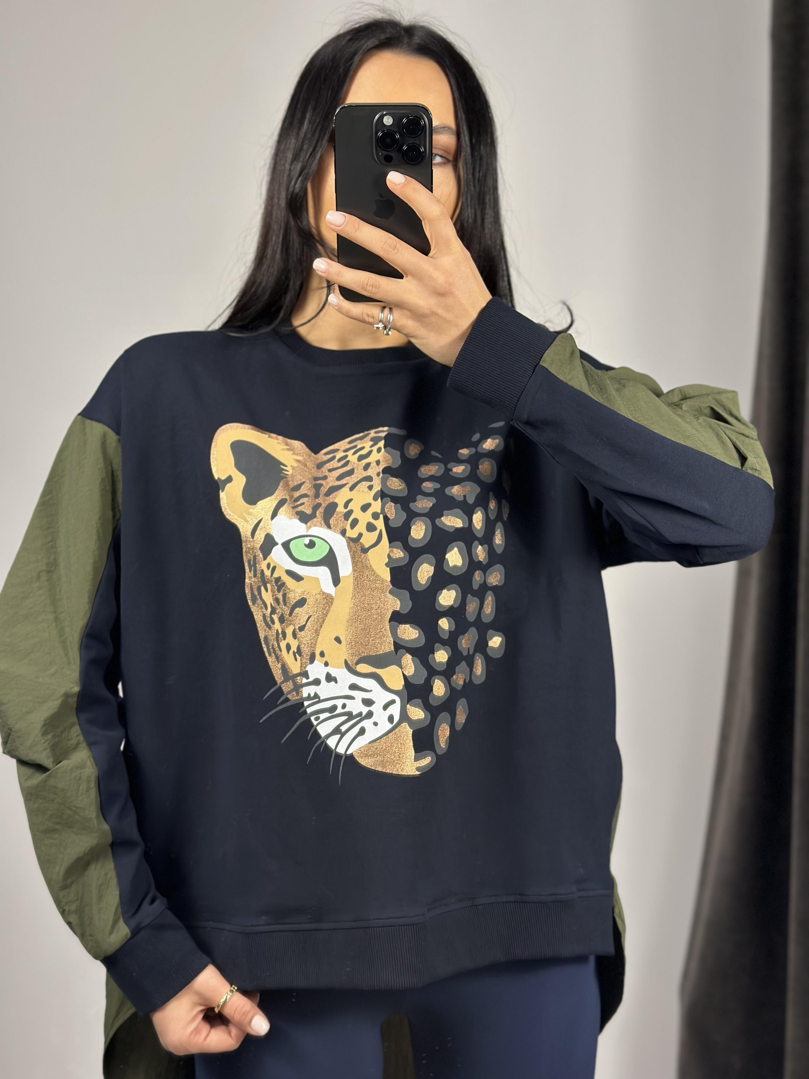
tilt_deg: -28.7
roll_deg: +0.6
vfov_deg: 39.7
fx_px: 1496
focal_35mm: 48
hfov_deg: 30.3
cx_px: 404
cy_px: 540
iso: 125
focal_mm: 6.86
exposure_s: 1/100
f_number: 1.78
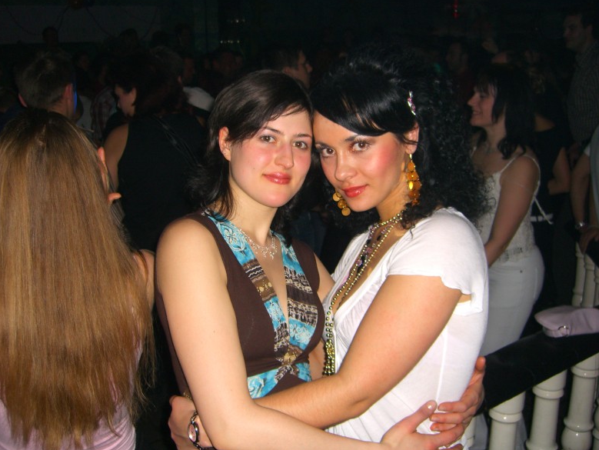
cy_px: 222
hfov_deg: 47.8
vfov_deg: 36.8
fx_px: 675
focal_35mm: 39
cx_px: 292
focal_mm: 7.9
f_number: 2.8
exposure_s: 1/60
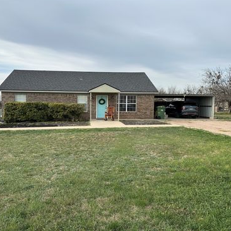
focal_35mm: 29
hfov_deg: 55.5
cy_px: 115
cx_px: 101
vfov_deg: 55.6
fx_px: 219
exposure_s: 1/2809
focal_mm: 6.86
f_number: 1.78
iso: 80
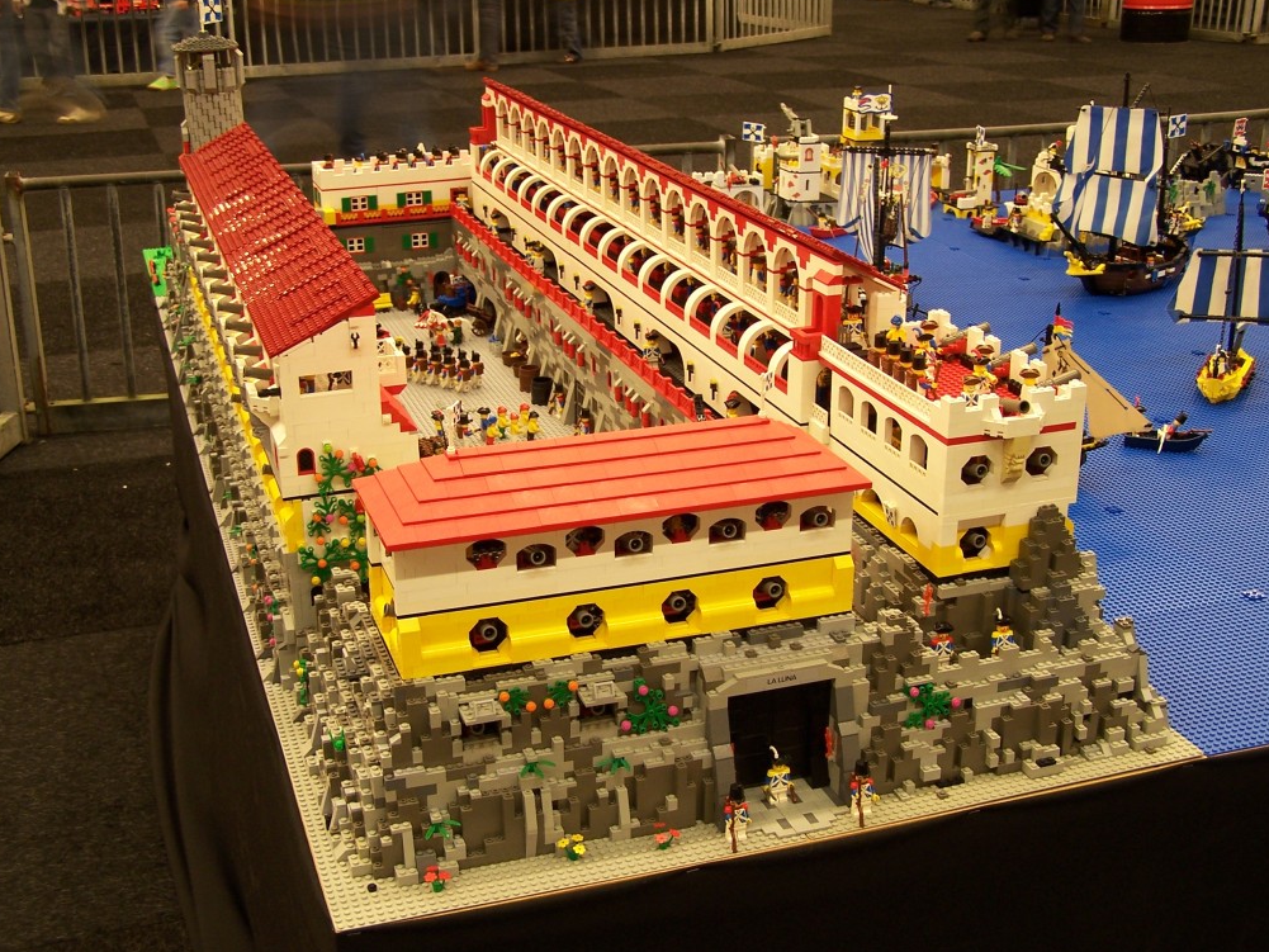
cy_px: 478
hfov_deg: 42.9
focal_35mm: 44
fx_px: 1613
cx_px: 625
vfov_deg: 32.9
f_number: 2.9
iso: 80
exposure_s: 1/2
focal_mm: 7.1
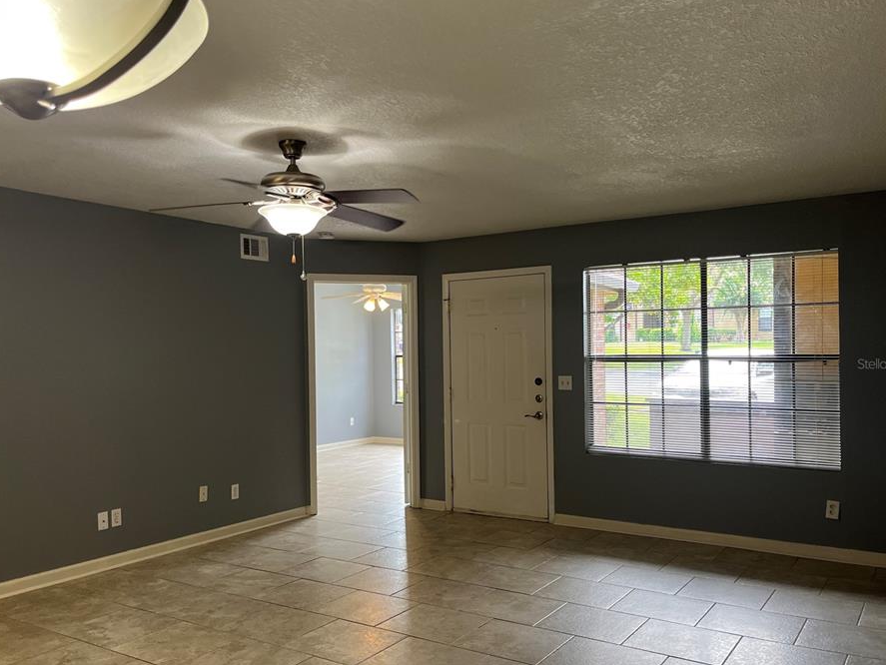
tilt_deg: -0.3
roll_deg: +1.3
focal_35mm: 30
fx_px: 768
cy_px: 363
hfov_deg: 59.9
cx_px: 407
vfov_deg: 46.8
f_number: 1.6
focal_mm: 5.1
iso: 80
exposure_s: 1/120
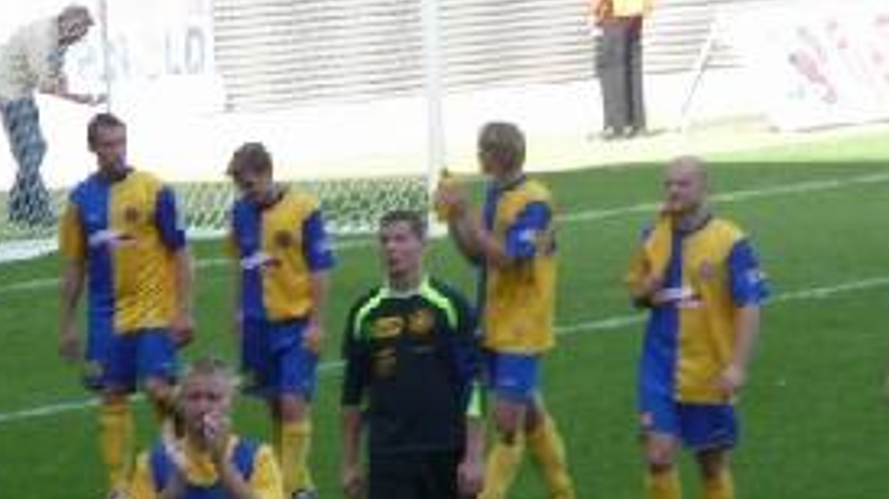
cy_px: 373
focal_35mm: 435
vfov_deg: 2.8
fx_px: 10252
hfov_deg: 5.0
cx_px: 318
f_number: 4.9
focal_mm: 39.2
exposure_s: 1/125
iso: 100
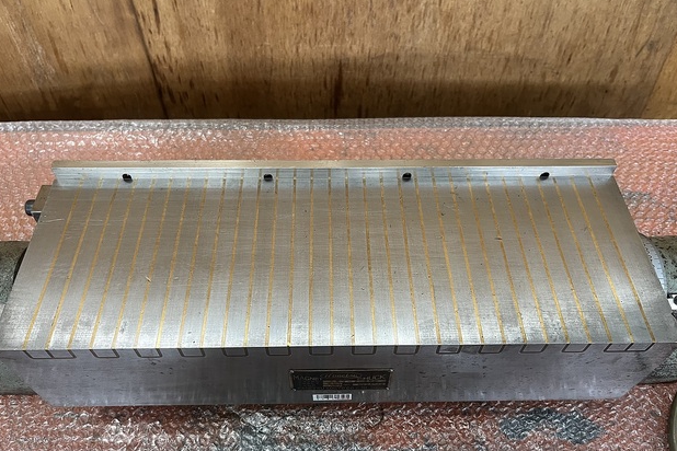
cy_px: 255
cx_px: 337
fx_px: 527
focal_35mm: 28
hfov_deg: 65.5
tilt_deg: -58.5
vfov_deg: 46.3
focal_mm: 5.1
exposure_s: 1/94
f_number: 1.6
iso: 125
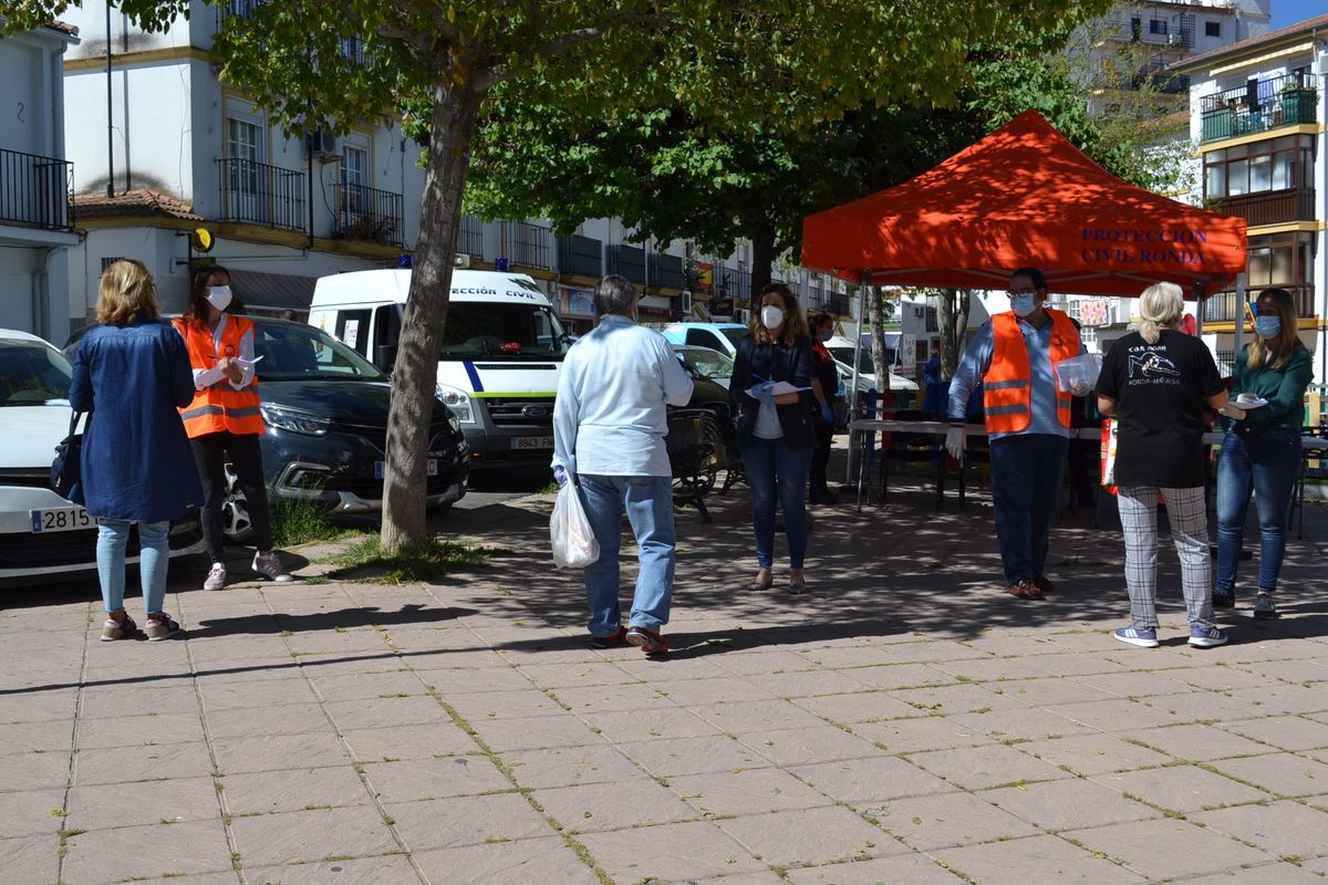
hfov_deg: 49.6
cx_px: 664
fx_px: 1439
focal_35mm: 39
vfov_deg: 34.2
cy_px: 442
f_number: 8
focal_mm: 26
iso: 100
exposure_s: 1/250
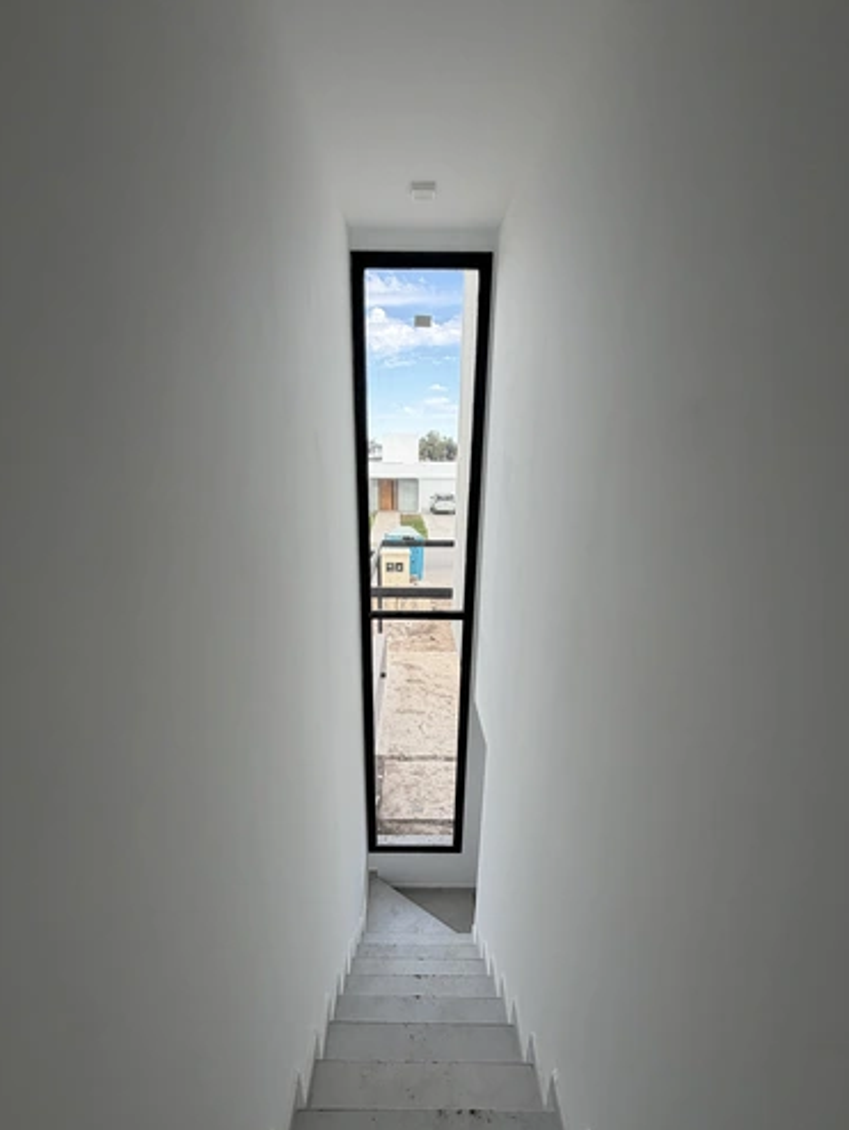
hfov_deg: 74.8
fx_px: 555
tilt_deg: -22.7
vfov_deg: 89.7
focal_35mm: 17
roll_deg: -1.5
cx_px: 416
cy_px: 684
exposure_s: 1/224
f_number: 2.2
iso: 50
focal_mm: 2.22
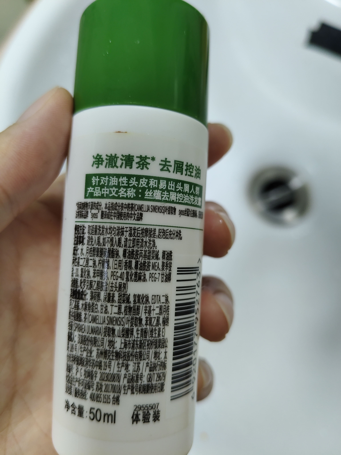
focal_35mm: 26
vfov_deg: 67.3
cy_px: 228
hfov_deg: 53.1
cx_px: 170
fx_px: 341
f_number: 1.79
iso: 353
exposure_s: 1/33.3
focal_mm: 4.84
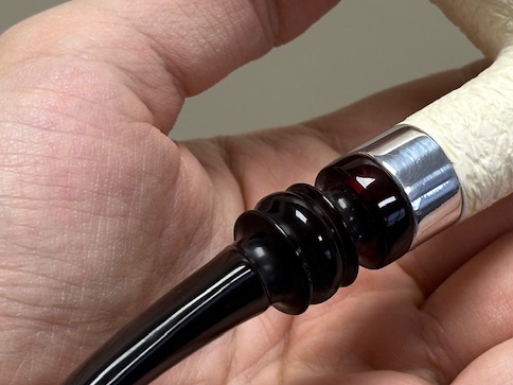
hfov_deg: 15.5
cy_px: 115
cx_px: 293
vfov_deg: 11.7
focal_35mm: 127
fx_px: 1882
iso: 64
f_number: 1.78
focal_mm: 6.86
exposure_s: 1/100
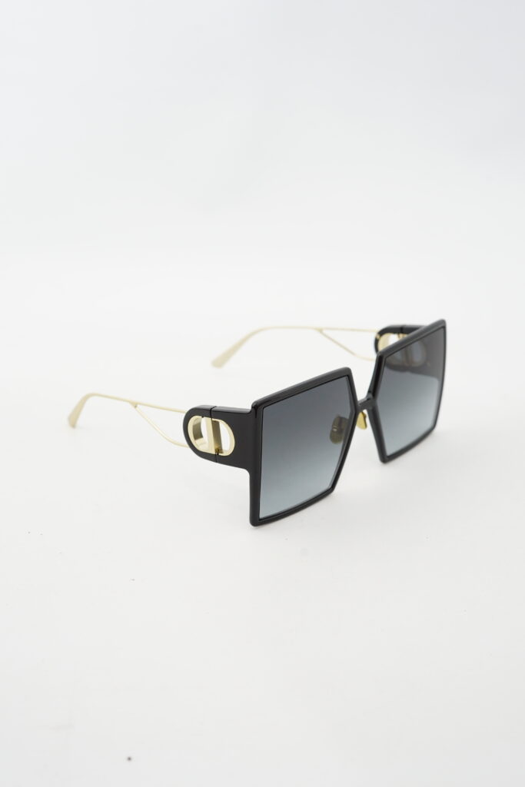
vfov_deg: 39.6
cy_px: 394
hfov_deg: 27.0
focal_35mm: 50
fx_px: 1093
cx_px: 262
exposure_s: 1/13
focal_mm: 50
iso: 640
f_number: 6.3
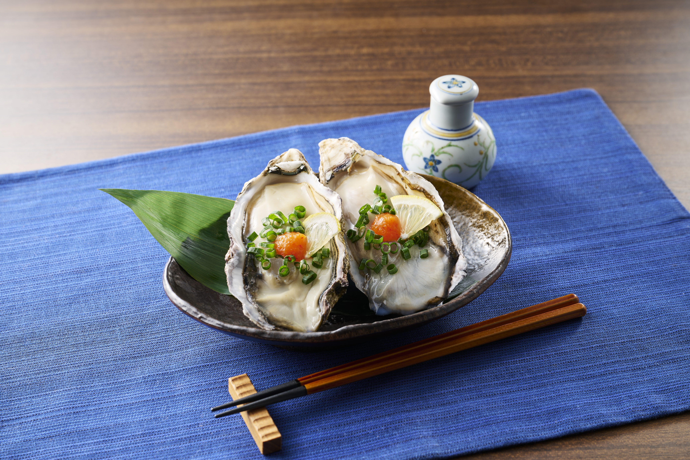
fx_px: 1246
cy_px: 230
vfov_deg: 20.9
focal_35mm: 65
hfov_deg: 31.0
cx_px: 345
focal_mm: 65
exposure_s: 1/200
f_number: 8
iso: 64
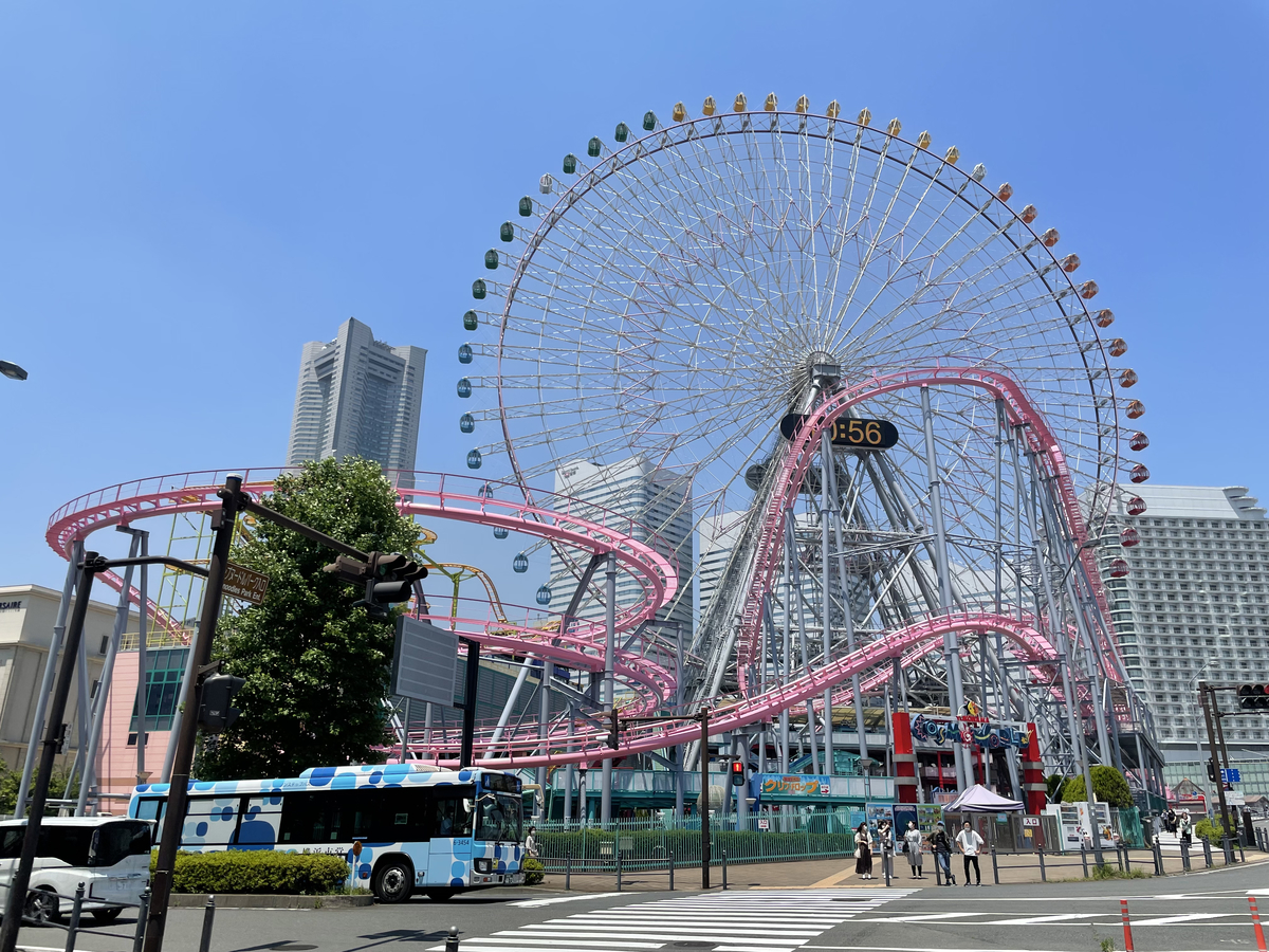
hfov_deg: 67.3
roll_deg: -0.8
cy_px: 476
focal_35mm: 26
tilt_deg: +21.3
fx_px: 953
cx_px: 634
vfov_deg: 53.1
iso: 32
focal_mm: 4.2
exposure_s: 1/4132
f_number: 1.6
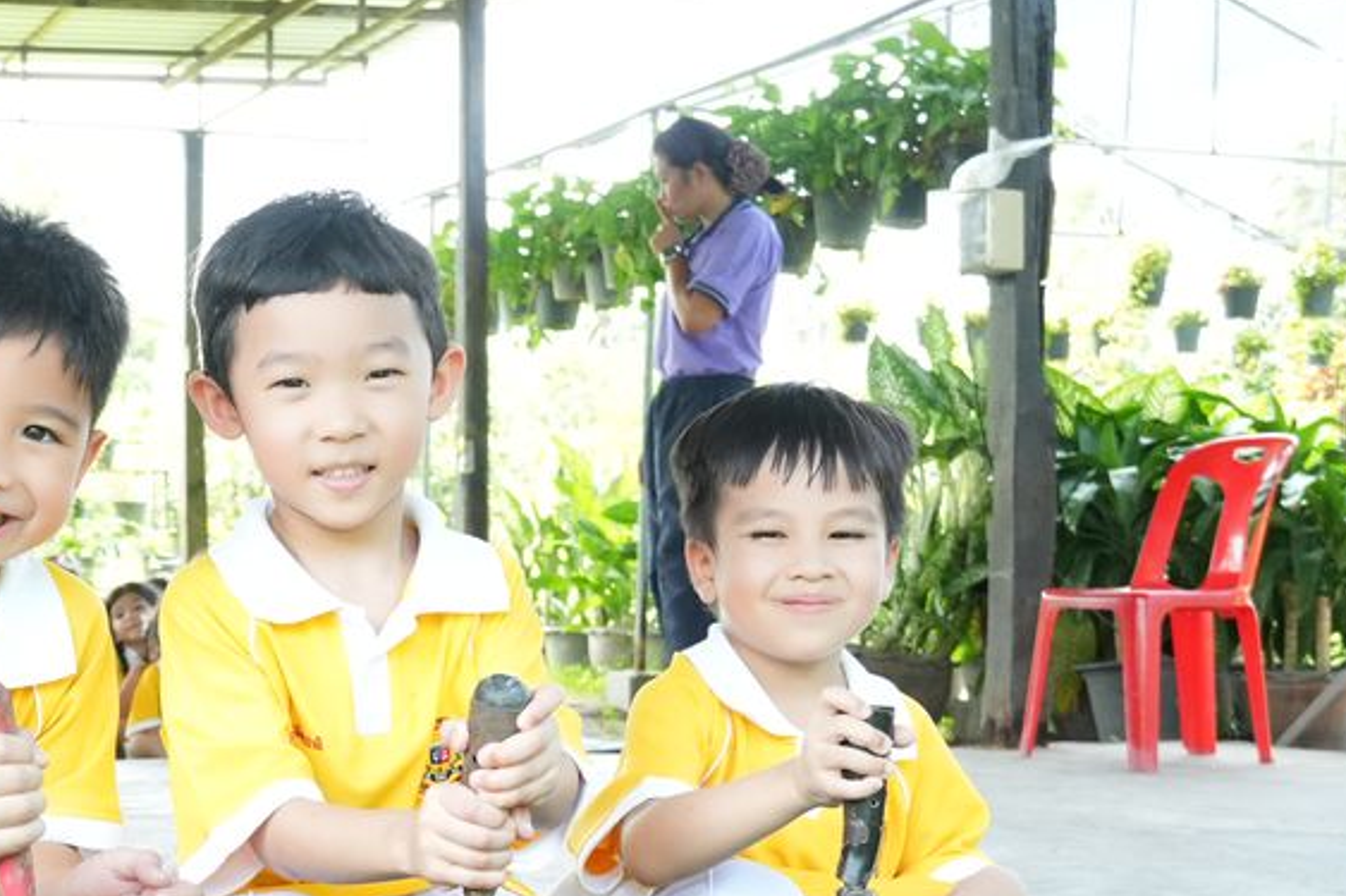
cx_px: 279
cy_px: 729
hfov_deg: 29.8
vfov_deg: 20.3
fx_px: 2467
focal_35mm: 66
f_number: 4.5
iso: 2000
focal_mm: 22
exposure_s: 1/500
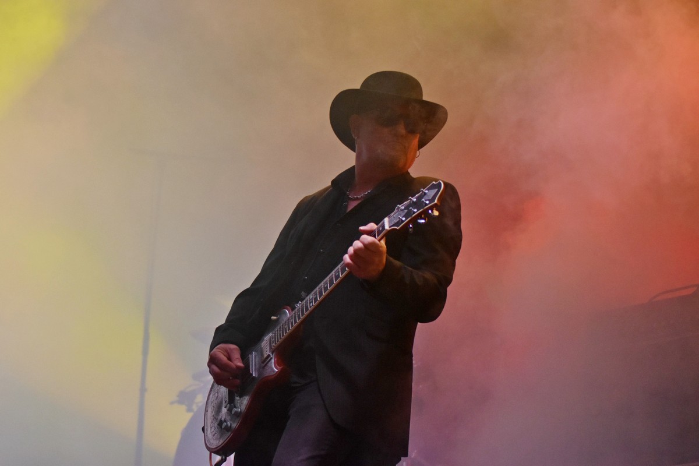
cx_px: 350
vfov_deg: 13.0
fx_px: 2039
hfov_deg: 19.5
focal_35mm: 105
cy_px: 233
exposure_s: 1/2000
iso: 2500
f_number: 2.8
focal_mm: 70
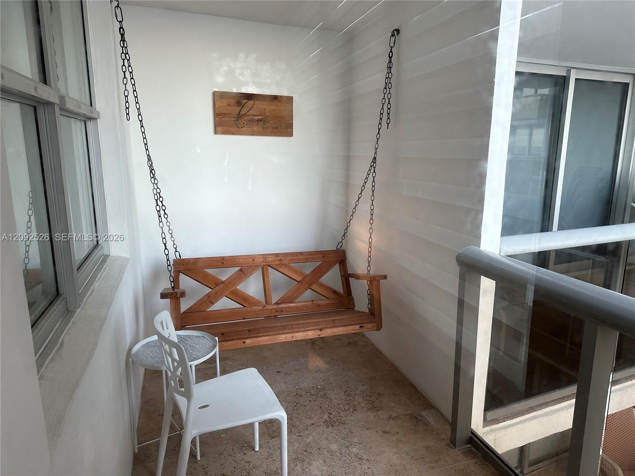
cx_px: 318
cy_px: 238
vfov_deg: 56.8
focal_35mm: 24
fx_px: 440
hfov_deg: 71.6
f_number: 1.78
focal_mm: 6.86
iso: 100
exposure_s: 1/120
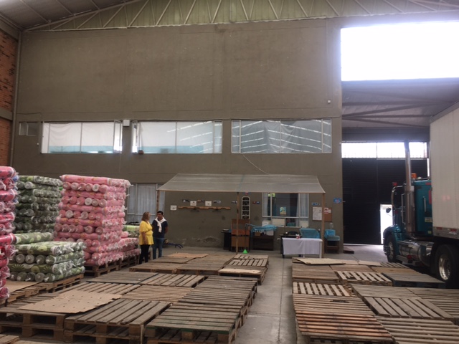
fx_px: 385
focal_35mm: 29
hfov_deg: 61.7
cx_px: 230
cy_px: 172
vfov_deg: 48.2
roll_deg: -0.1
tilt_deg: +7.7
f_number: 2.2
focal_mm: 4.15
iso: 25
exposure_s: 1/40
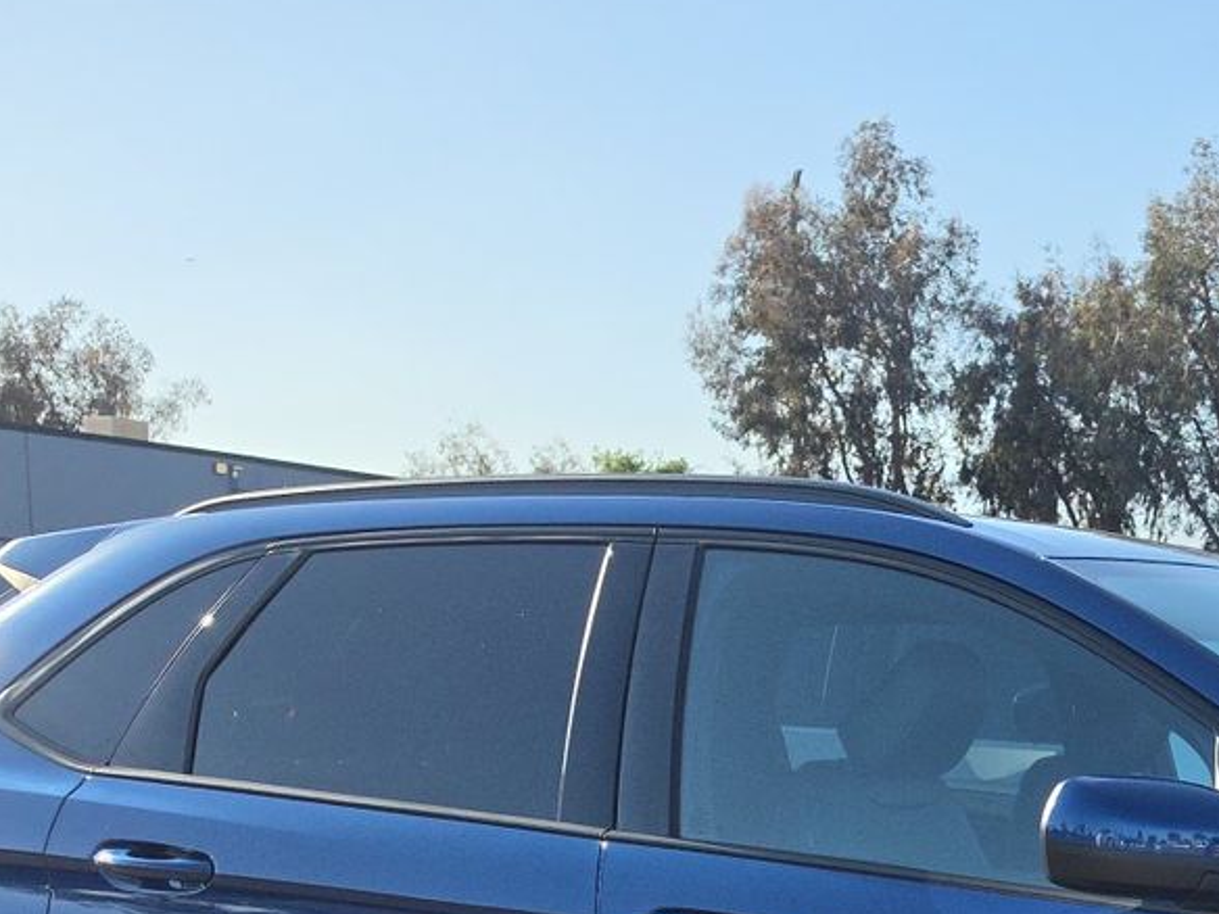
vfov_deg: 20.9
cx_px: 1200
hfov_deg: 28.9
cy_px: 1223
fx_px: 2219
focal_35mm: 63
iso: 63
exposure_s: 1/5151
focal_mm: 6.5
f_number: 1.4
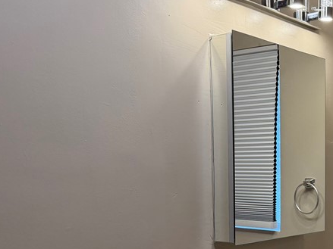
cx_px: 323
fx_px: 539
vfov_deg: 25.6
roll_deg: +0.6
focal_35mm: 56
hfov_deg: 32.0
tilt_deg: -3.8
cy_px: 204
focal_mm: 6.76
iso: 200
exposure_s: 1/181
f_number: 1.78
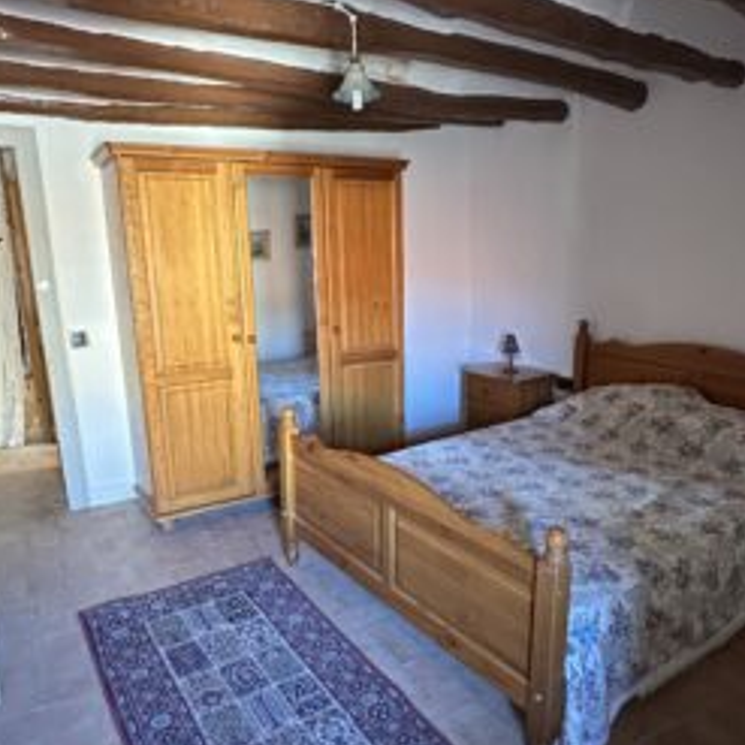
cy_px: 392
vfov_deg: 74.8
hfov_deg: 74.8
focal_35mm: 20
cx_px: 392
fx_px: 487
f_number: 2.2
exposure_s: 1/60
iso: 1250
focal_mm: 2.22
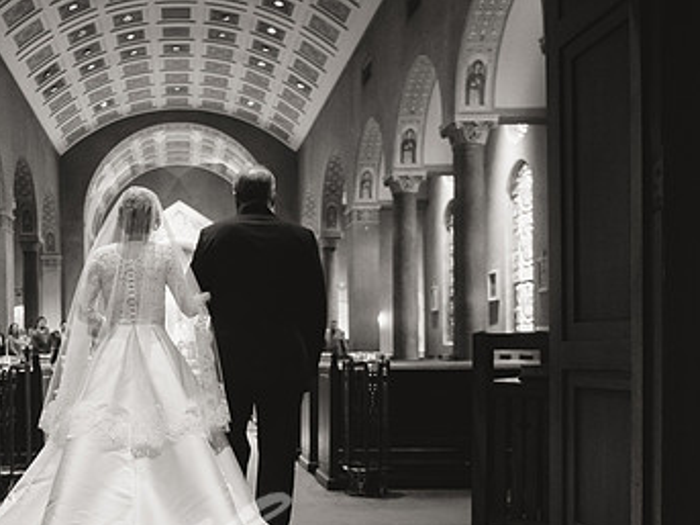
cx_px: 173
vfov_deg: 36.2
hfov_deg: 46.1
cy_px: 377
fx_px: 788
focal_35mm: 39
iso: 5000
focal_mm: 24
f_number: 2.8
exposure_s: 1/125
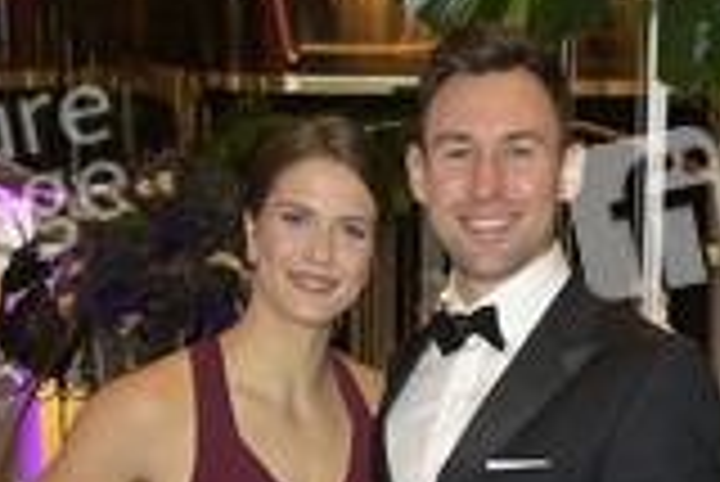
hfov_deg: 21.4
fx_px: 1902
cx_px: 387
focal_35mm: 95
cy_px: 869
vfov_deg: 13.0
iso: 2500
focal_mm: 38
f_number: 5.6
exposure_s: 1/60
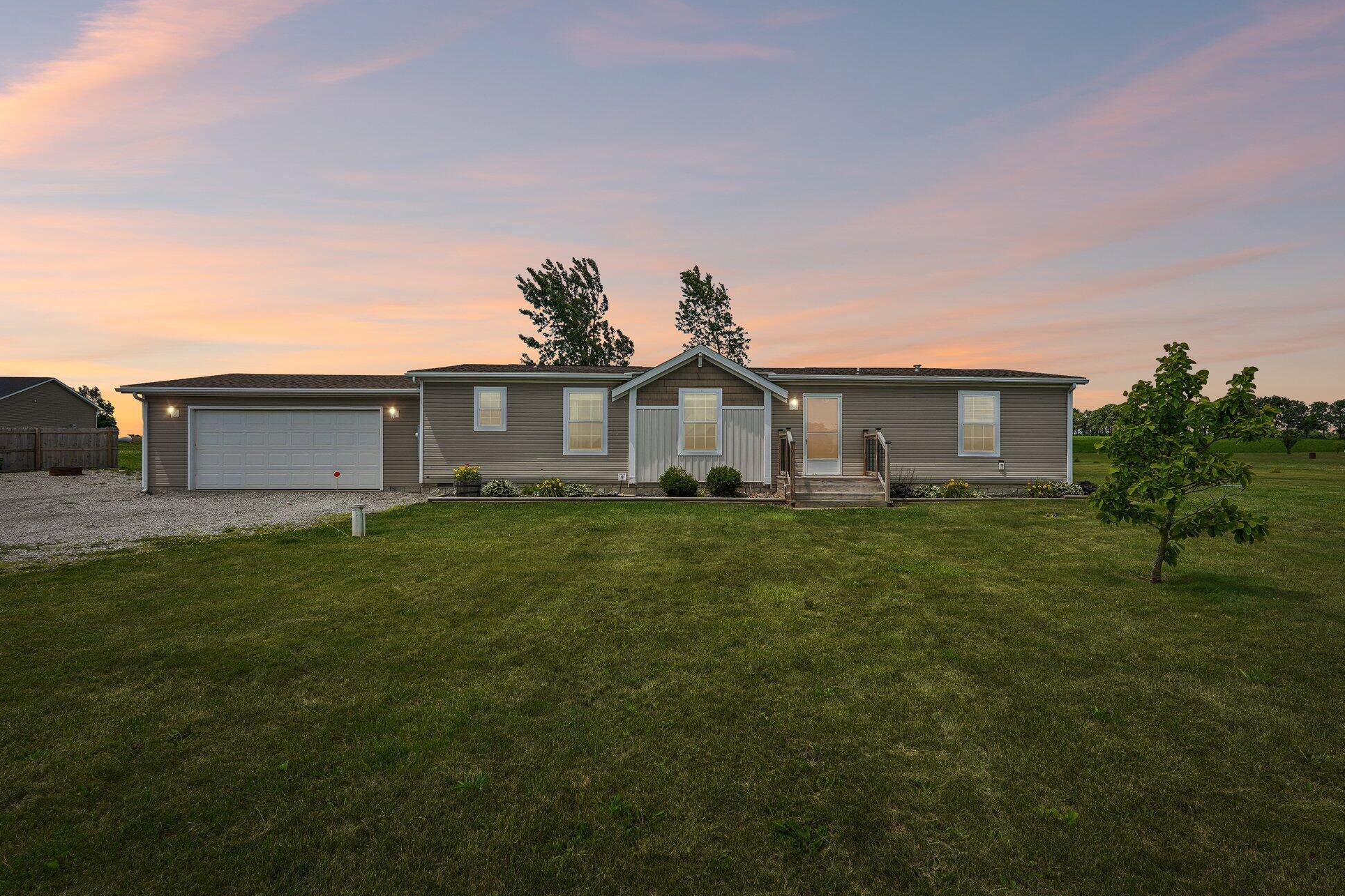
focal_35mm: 17
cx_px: 702
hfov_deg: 93.2
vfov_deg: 70.4
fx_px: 635
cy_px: 458
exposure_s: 1/400
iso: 100
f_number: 8
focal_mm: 16
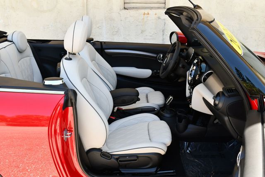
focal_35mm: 36
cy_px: 88
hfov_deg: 53.1
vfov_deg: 36.9
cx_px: 132
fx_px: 265
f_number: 5
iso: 400
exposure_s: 1/250
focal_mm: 18
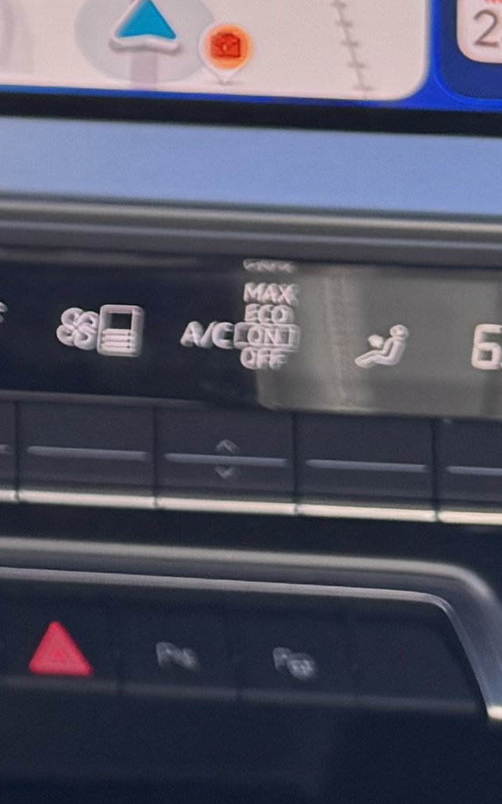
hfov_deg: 7.5
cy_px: -81
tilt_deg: -25.2
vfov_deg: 14.0
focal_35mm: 146
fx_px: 3195
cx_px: -1199
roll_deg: -2.2
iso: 64
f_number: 1.78
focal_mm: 6.76
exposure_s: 1/195
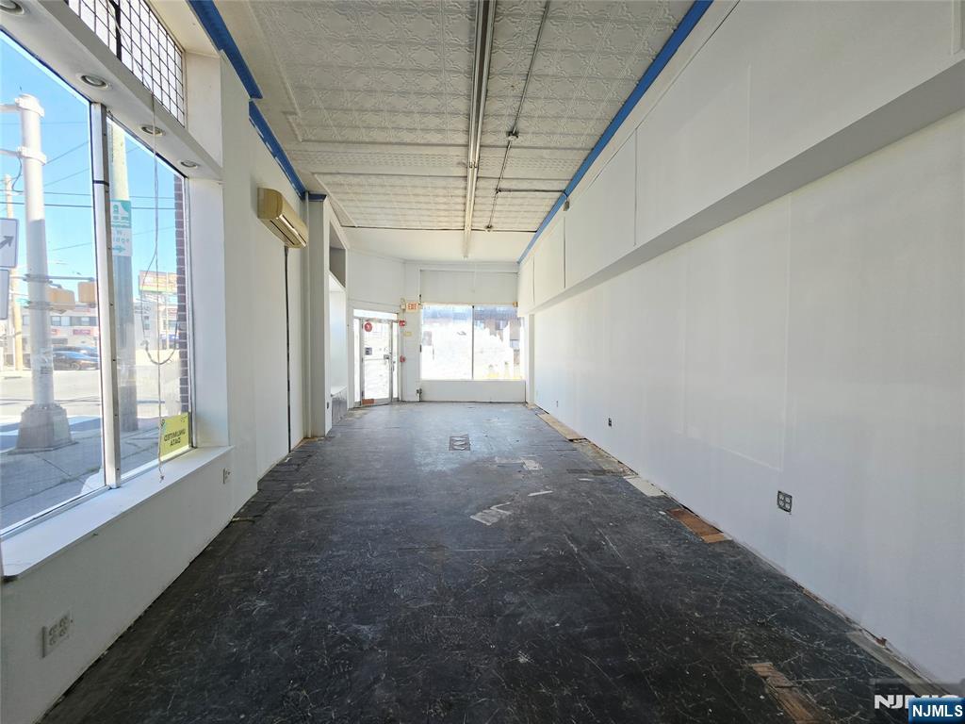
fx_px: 362
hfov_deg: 106.2
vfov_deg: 89.9
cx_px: 482
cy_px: 362
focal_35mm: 13
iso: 64
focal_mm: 2.2
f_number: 2.2
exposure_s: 1/120
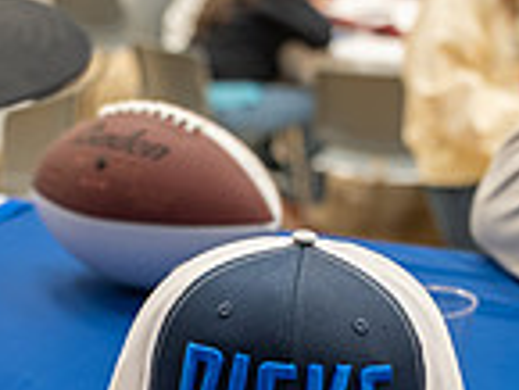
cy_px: 374
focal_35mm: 119
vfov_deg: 12.3
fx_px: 1786
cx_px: 168
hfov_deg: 16.5
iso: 800
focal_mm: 31
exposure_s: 1/100
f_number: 2.8
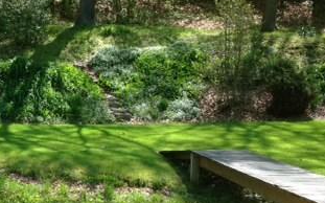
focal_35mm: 72
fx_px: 637
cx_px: 48
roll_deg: +1.3
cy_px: 134
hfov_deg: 27.8
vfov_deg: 18.0
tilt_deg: -4.4
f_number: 2.4
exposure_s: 1/361
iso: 50
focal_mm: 4.12
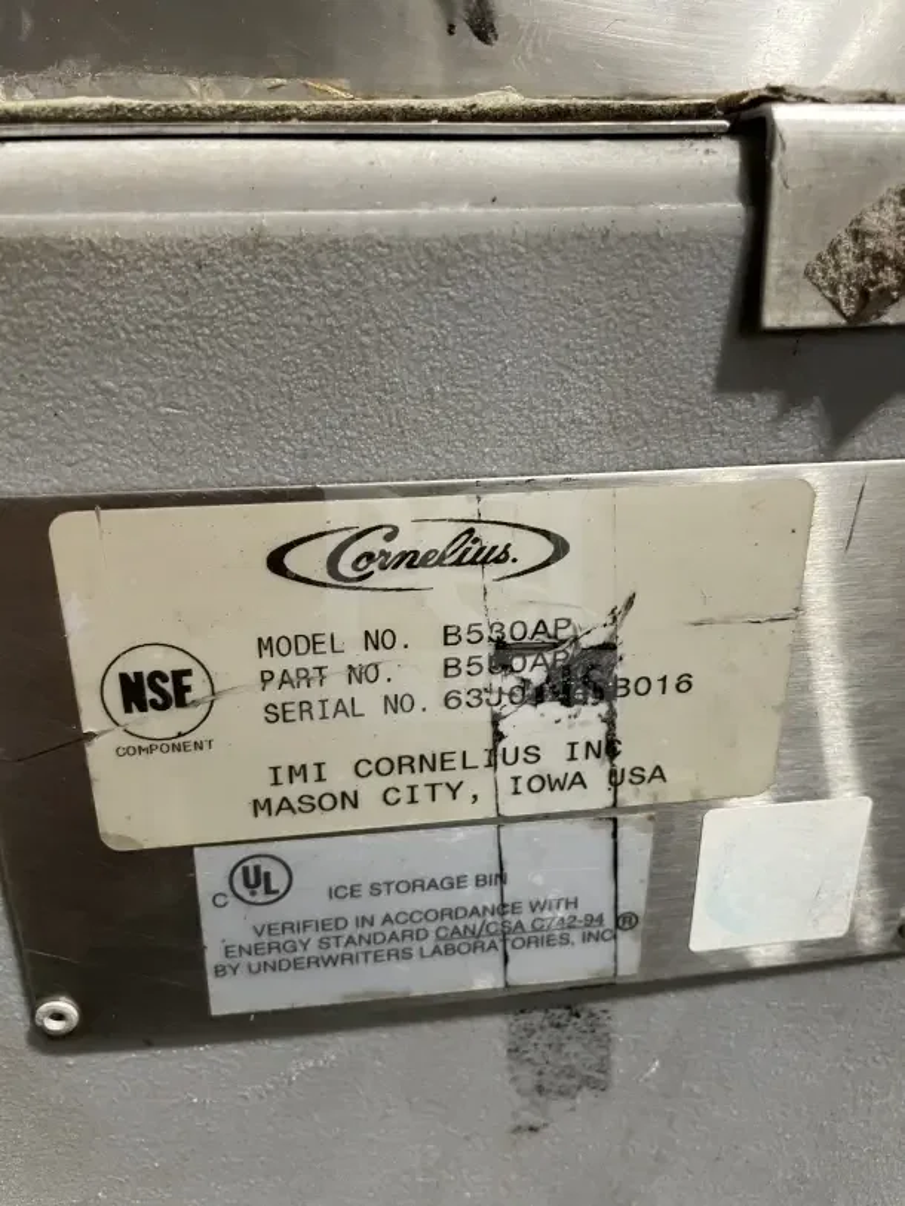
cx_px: 452
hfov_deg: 53.1
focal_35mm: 26
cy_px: 603
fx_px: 906
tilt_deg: -20.6
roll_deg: +2.6
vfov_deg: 67.3
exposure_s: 1/60
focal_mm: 4.2
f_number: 1.6
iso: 320
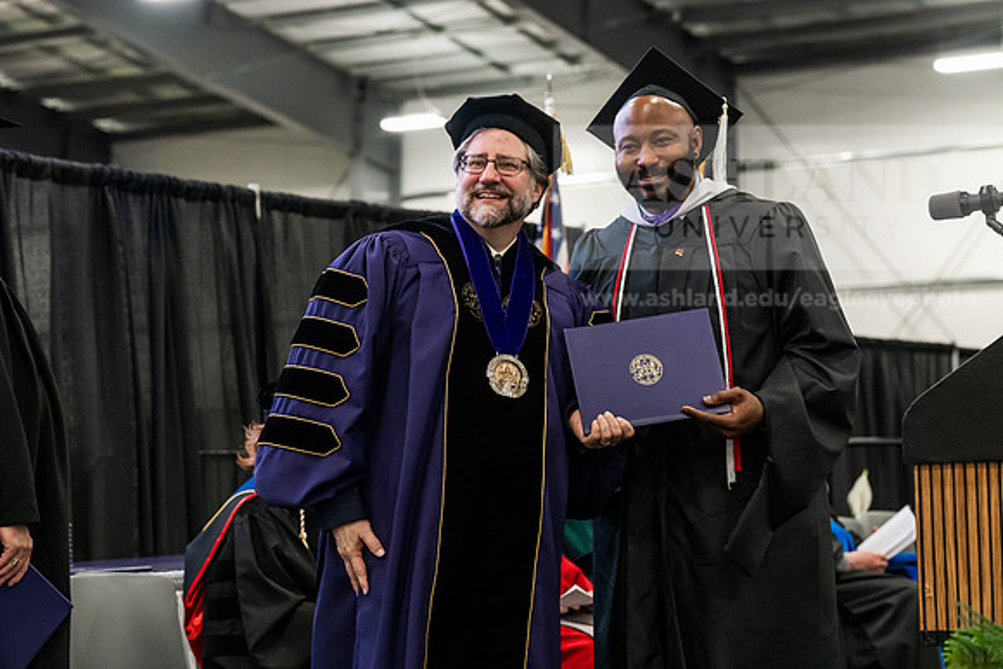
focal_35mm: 86
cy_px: 334
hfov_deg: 23.6
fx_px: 2397
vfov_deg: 15.9
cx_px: 502
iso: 6400
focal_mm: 86
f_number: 5
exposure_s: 1/250
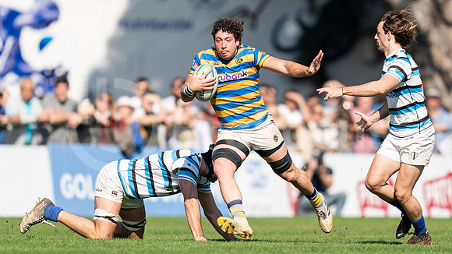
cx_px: 249
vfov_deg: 1.6
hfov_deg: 2.8
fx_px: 9241
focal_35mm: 771
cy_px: 134
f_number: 2.8
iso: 100
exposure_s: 1/1250
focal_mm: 400
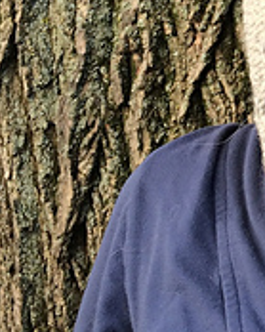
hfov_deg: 13.5
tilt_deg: +1.5
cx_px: 452
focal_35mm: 104
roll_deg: +2.6
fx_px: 1020
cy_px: -74
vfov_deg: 17.5
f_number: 2.2
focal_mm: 4.15
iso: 32
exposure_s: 1/224
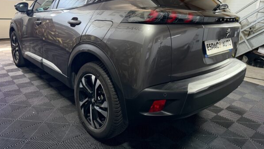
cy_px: 49
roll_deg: -3.1
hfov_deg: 69.8
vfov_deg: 42.3
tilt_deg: -11.6
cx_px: 130
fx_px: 189
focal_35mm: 27
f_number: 1.78
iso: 500
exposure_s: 1/60
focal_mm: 6.76
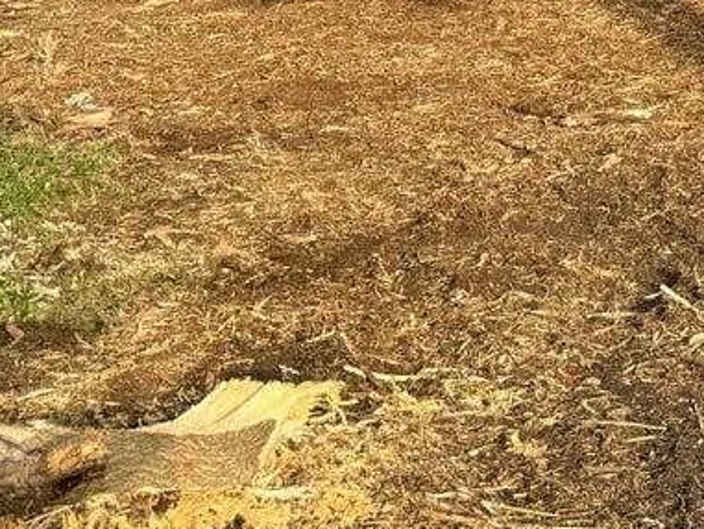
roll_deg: -0.7
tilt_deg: +2.7
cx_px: 1195
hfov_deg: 18.7
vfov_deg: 15.7
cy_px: -289
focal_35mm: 86
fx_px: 1750
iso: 80
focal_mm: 6.76
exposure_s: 1/955
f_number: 1.78
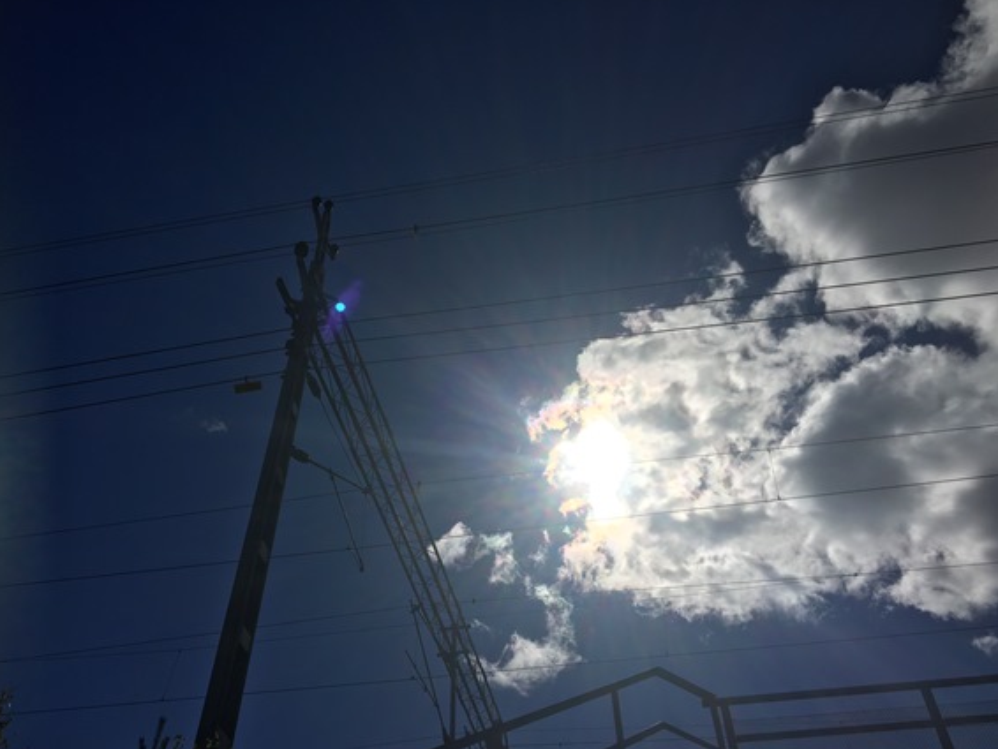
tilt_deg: +47.5
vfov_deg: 45.5
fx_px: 894
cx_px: 470
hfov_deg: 58.3
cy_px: 388
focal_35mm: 31
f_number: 2.2
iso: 25
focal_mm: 4.15
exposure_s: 1/15385
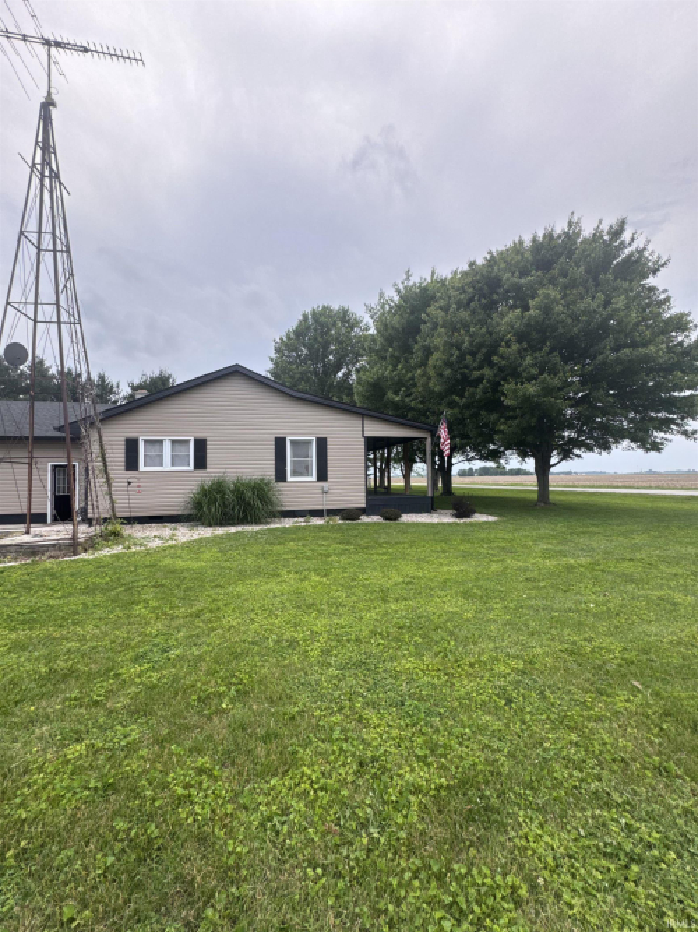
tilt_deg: +1.8
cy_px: 466
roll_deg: +1.6
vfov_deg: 102.1
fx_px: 377
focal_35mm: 14
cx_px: 349
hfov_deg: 85.7
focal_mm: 2.22
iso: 40
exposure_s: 1/225
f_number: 2.2
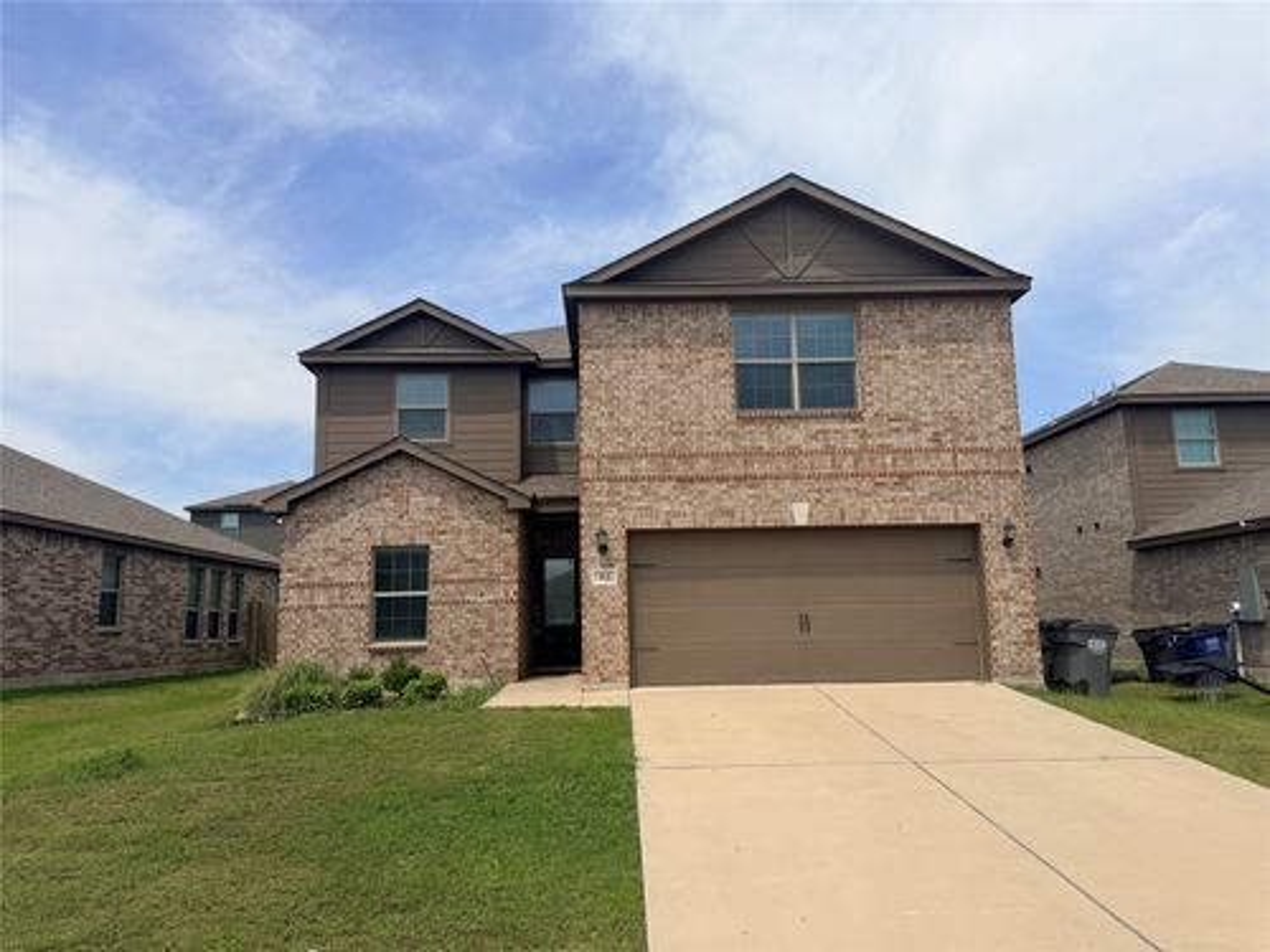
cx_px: 635
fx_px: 881
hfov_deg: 71.6
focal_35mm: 24
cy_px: 476
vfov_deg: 56.8
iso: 80
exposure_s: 1/8130
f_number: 1.78
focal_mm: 6.76
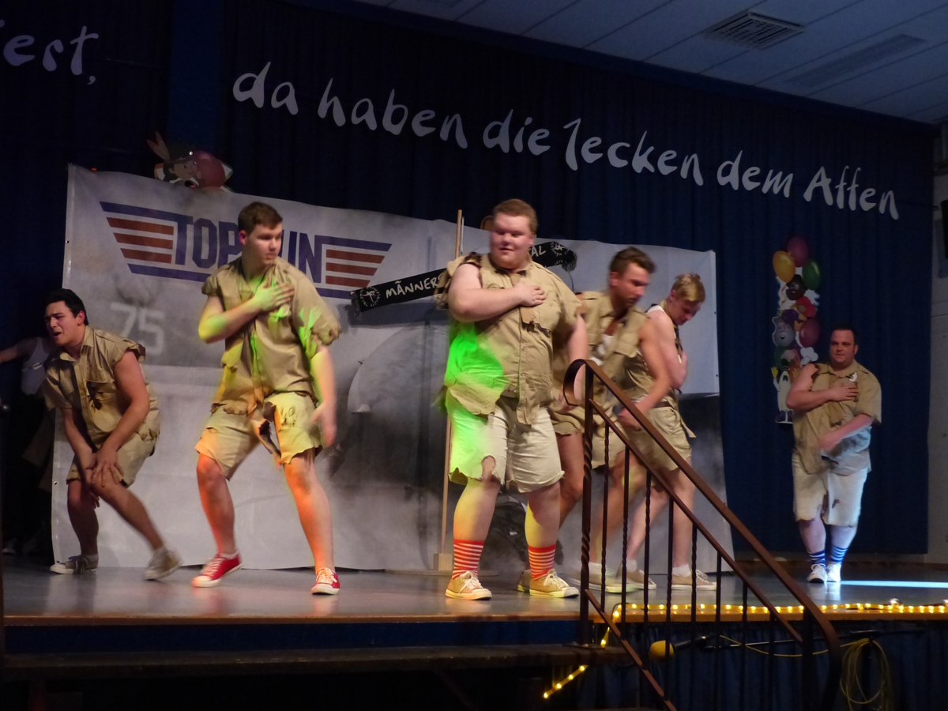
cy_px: 356
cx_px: 474
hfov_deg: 38.2
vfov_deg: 29.1
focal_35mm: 50
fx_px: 1369
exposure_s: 1/50
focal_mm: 9.1
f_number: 2.8
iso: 800
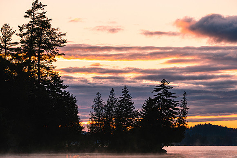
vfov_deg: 9.0
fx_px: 1006
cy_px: 79
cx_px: 118
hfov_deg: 13.4
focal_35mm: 153
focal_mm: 100
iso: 100
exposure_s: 1/125
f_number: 8
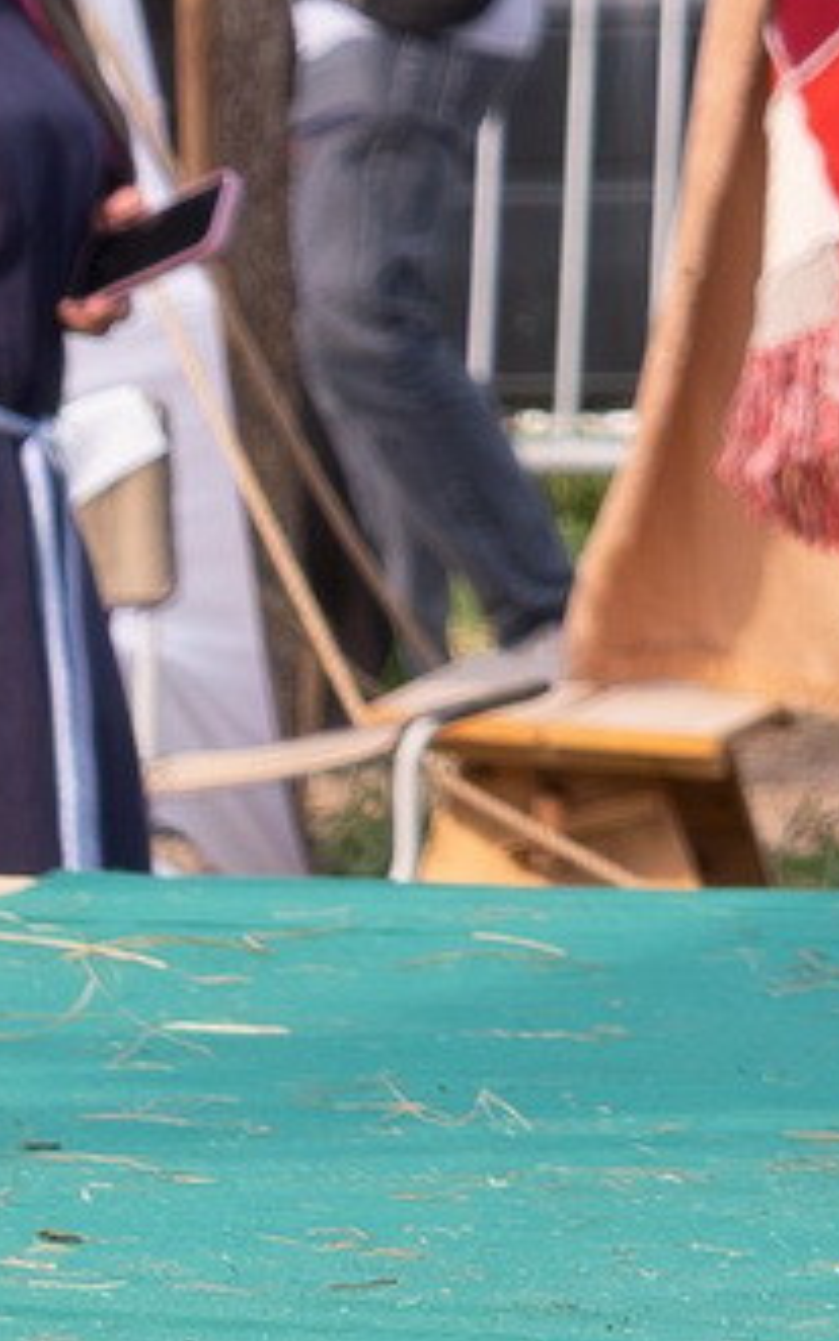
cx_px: 2128
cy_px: -1412
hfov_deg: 2.3
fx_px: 21064
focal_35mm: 576
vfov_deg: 3.6
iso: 250
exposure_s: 1/1000
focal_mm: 48.5
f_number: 4
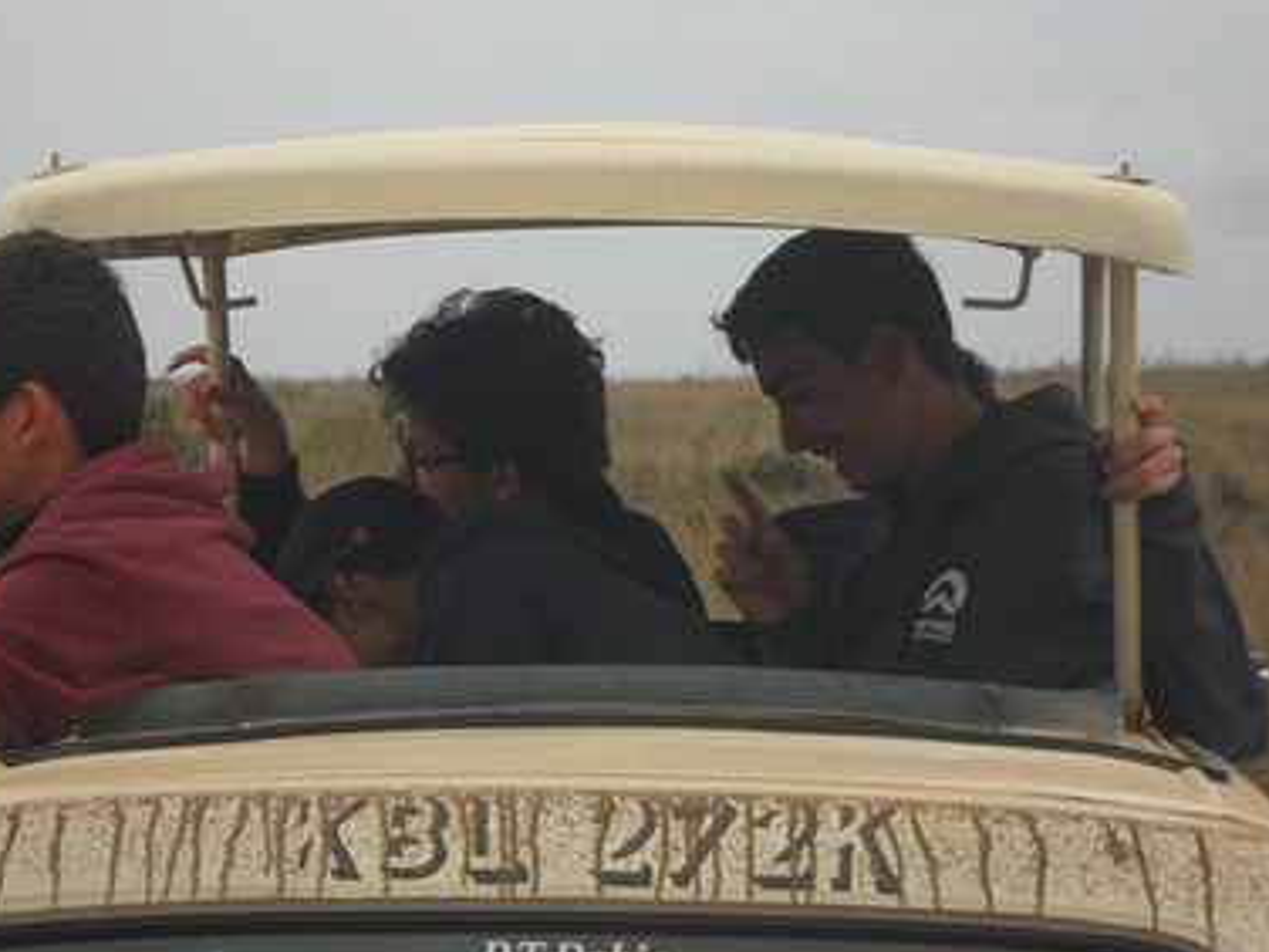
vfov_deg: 7.1
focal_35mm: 208
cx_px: 500
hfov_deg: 9.5
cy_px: 397
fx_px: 7625
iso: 80
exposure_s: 1/180
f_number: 5.9
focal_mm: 24.5
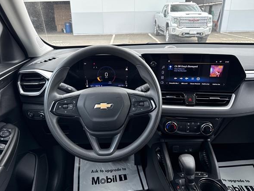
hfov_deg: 67.2
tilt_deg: -20.8
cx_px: 117
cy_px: 94
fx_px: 191
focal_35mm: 26
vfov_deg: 53.0
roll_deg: +1.3
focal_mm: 6.76
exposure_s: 1/214
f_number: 1.78
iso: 100
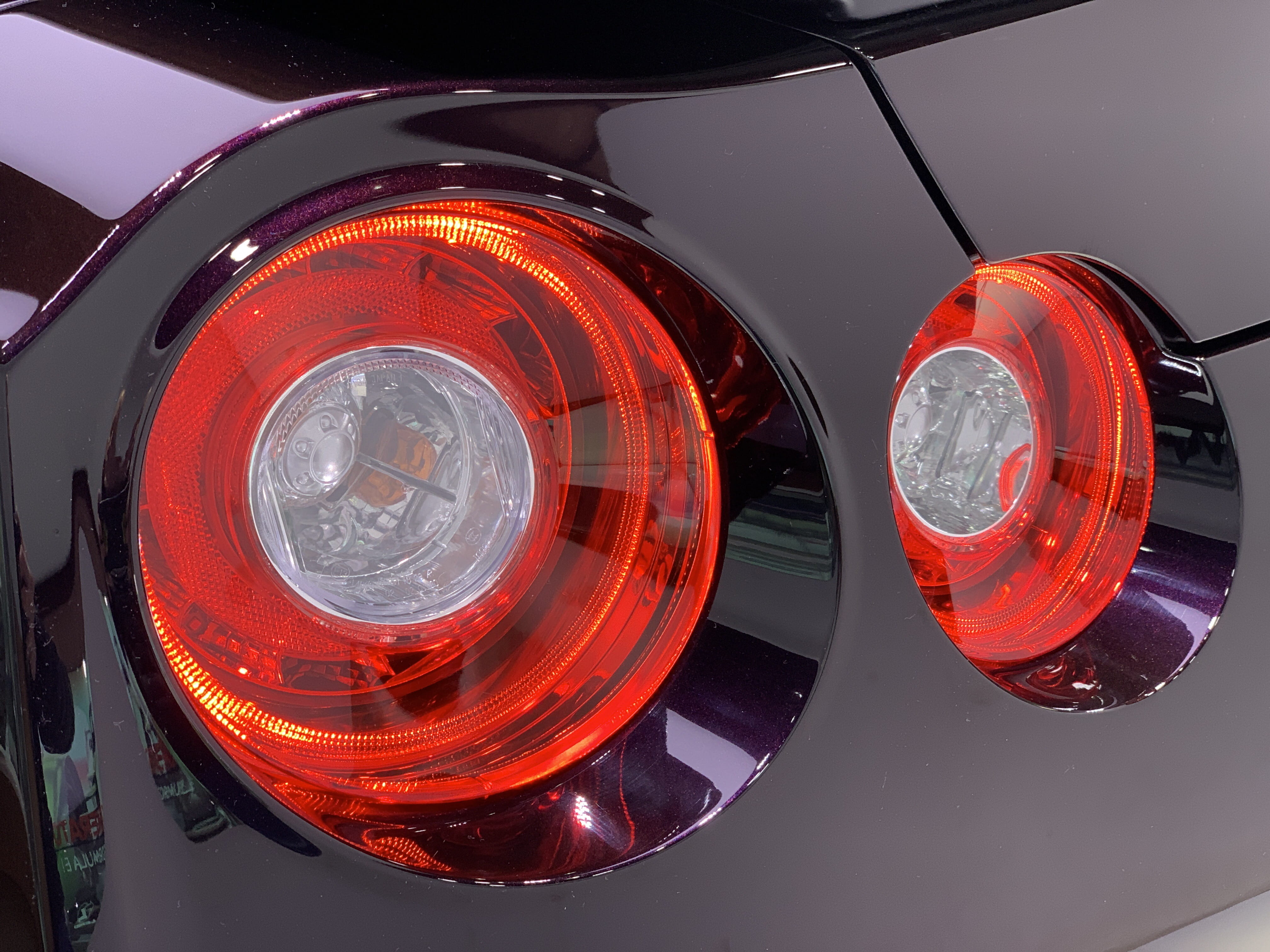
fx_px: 1908
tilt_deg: -25.4
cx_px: 635
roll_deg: -3.3
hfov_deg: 36.8
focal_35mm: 52
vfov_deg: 28.0
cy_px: 476
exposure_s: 1/52
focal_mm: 6
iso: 100
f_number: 2.4
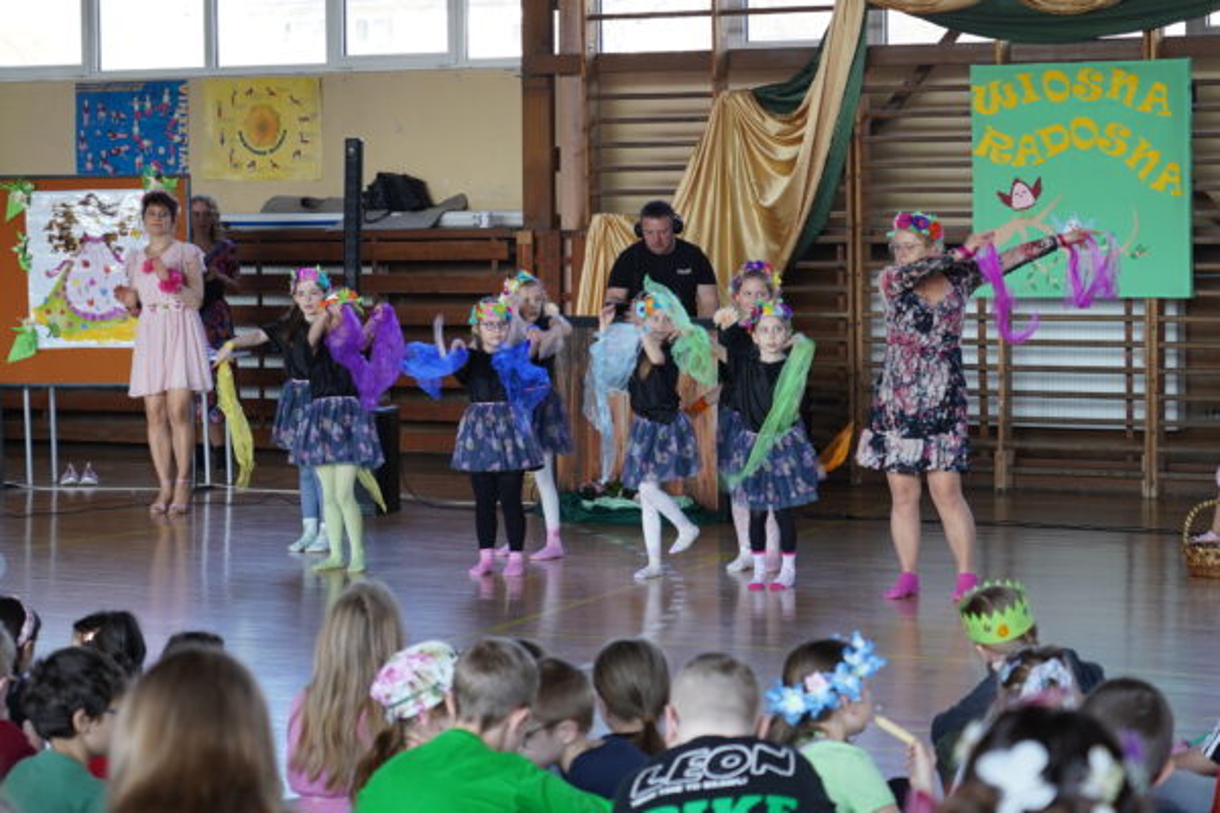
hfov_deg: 20.0
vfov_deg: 13.4
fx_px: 3456
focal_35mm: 102
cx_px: 610
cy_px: 406
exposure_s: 1/125
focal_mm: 68
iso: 500
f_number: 4
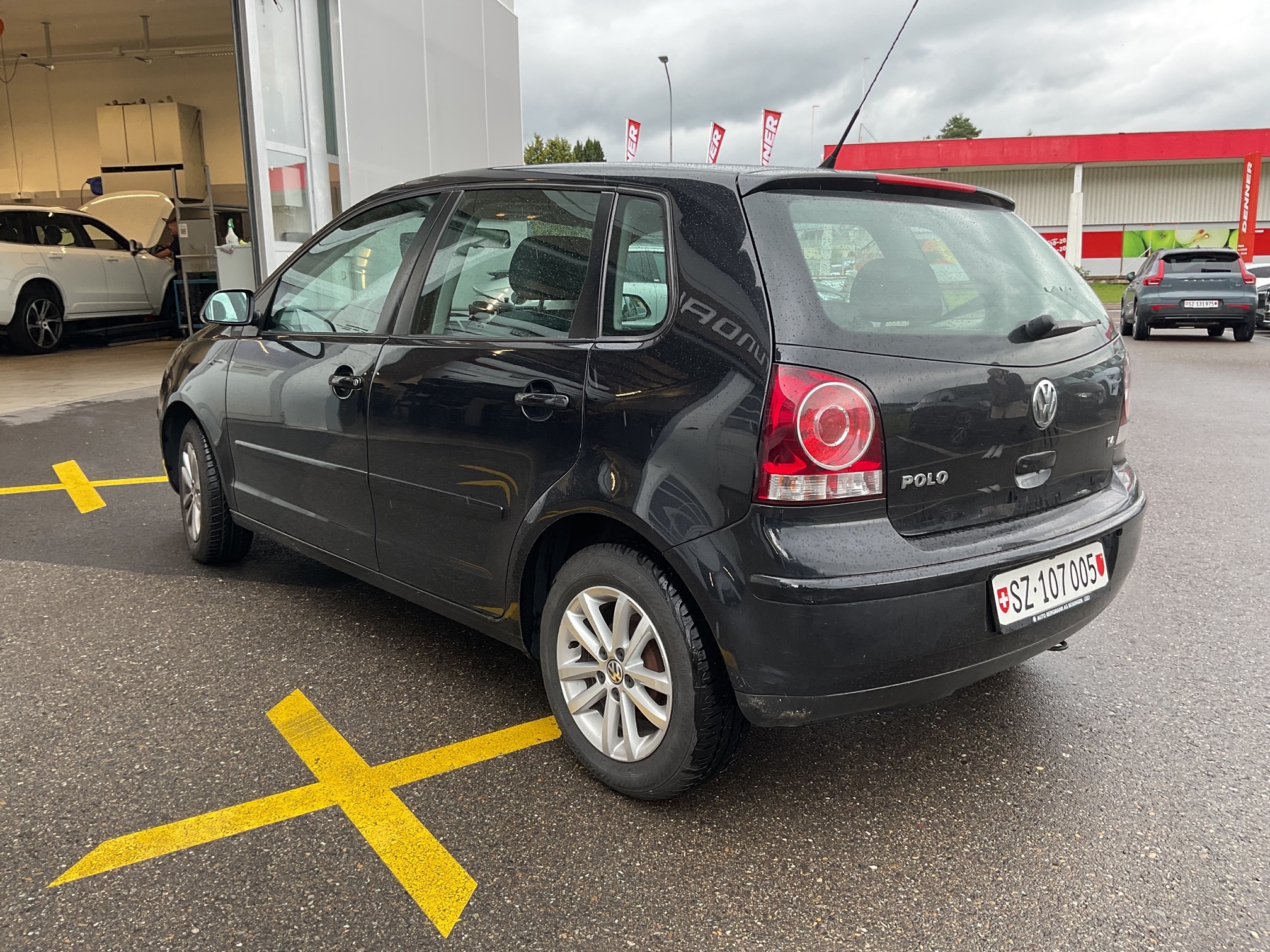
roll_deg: +0.4
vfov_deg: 48.2
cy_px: 476
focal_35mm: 29
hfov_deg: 61.7
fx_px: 1064
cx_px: 635
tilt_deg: -10.5
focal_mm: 3
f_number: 1.8
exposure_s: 1/103
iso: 16
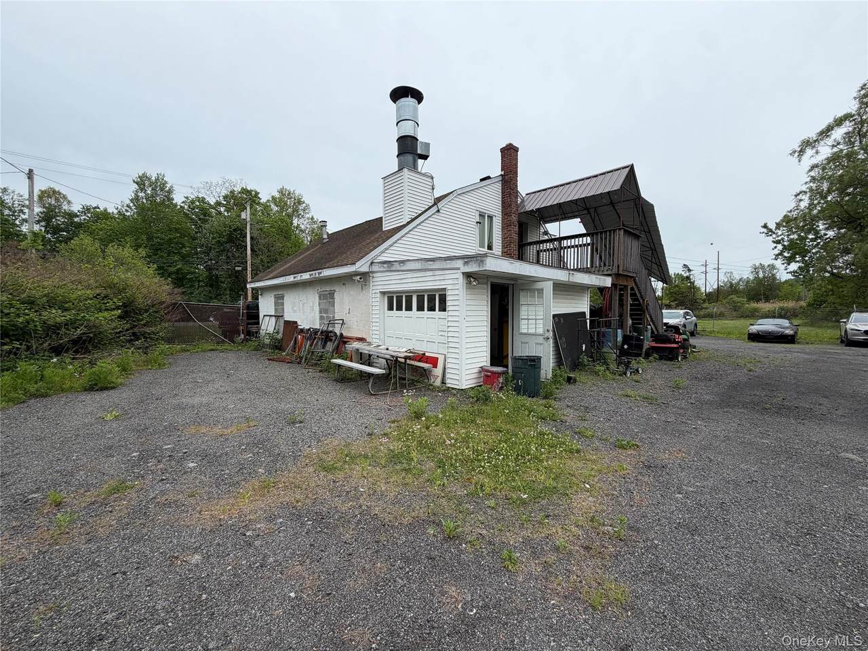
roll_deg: +0.0
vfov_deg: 85.7
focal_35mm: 14
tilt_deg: -3.4
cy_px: 326
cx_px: 434
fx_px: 351
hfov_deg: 102.1
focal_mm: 2.22
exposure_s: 1/770
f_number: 2.2
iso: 32
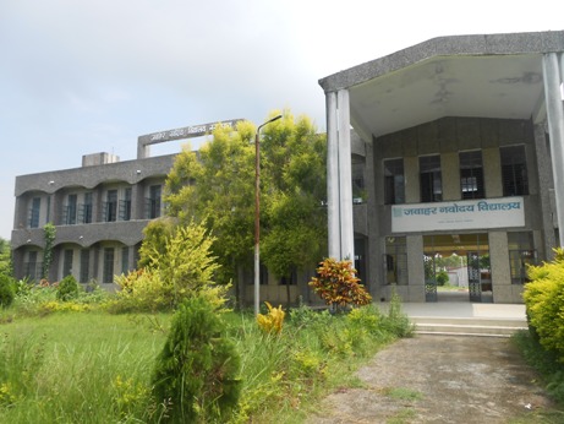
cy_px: 212
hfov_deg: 67.3
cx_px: 282
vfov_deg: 53.1
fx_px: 424
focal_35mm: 26
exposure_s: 1/400
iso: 80
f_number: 3.5
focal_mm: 4.6
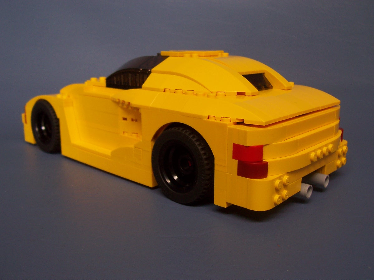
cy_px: 140
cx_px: 187
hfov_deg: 50.1
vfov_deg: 38.7
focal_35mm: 37
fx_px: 400
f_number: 2.8
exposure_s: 1/45
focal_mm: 5.6
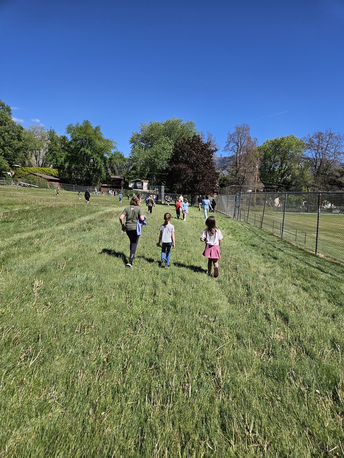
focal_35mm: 23
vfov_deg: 73.9
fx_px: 305
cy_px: 229
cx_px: 172
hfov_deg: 58.9
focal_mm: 5.4
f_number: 1.8
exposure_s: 1/2510
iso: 25
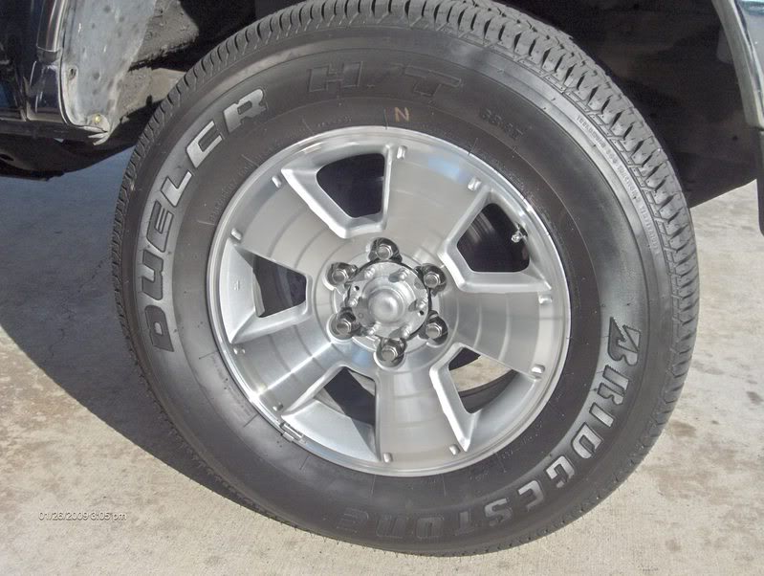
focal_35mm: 44
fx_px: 973
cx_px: 382
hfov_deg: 42.9
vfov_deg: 33.0
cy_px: 288
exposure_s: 1/800
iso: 100
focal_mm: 9
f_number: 5
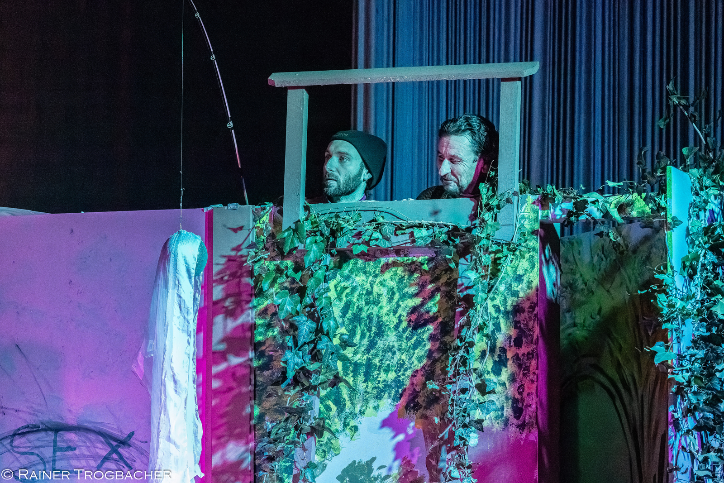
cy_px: 242
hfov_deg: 13.2
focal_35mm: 155
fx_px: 3117
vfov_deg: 8.9
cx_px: 362
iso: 25600
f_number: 4.8
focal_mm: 155
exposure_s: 1/125
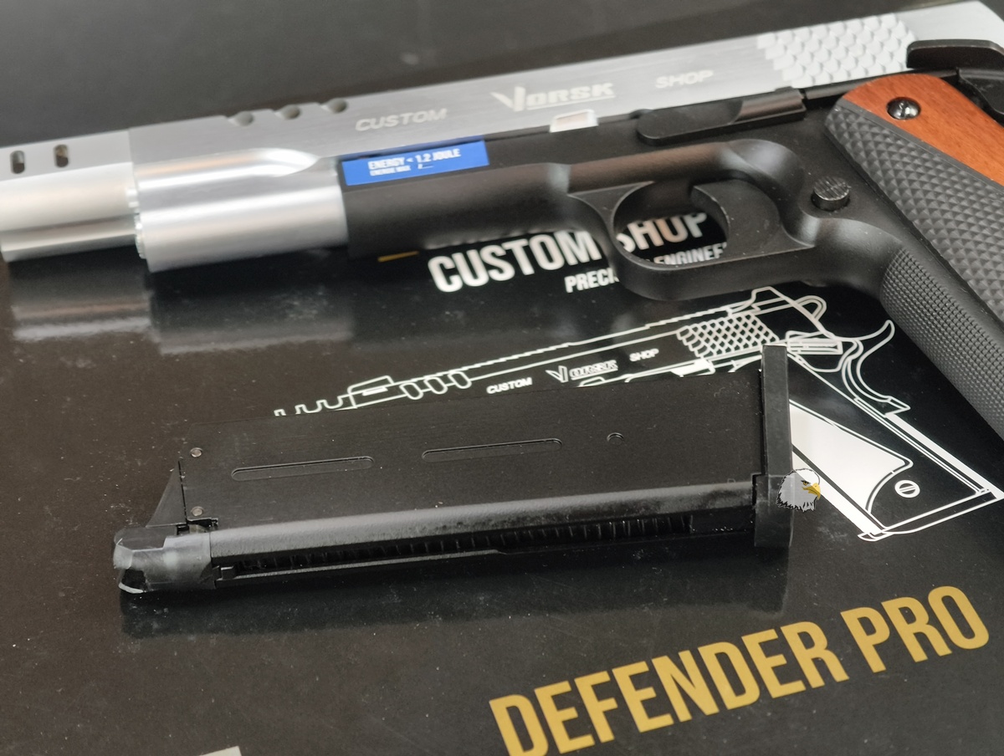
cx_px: 502
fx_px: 2469
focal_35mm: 85
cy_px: 378
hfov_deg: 23.0
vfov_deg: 17.4
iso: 874
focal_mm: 22.48
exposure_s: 1/10
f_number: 2.67
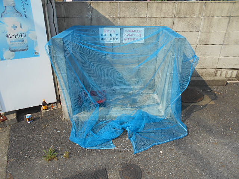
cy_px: 90
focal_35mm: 26
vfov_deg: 53.1
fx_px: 180
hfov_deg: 67.3
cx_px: 120
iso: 80
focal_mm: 4.6
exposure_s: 1/640
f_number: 3.2
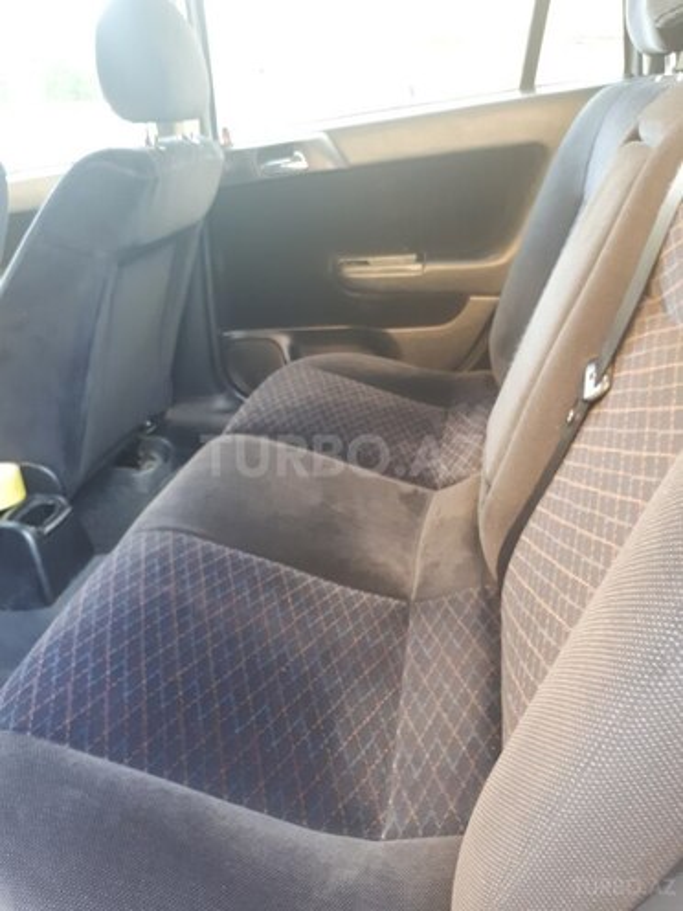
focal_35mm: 27
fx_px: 710
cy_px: 456
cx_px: 342
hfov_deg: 51.4
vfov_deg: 65.3
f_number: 1.9
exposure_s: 1/17
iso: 160
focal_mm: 3.6
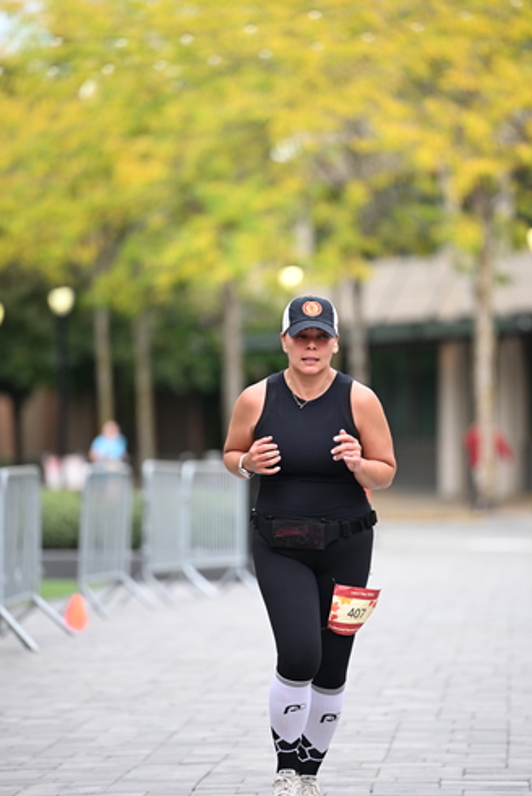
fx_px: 4958
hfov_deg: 6.1
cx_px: 278
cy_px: 399
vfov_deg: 9.2
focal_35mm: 224
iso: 640
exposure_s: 1/1000
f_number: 2.8
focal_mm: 200
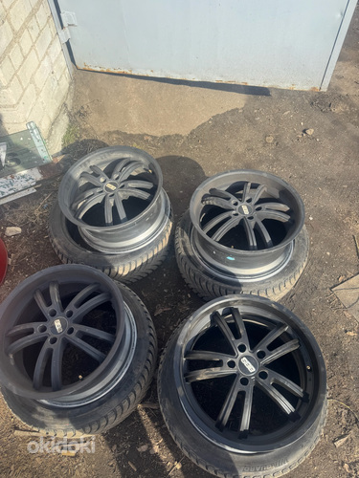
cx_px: 180
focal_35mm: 24
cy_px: 239
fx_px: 332
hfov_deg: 56.8
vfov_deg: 71.6
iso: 80
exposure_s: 1/1366
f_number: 1.78
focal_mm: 6.76
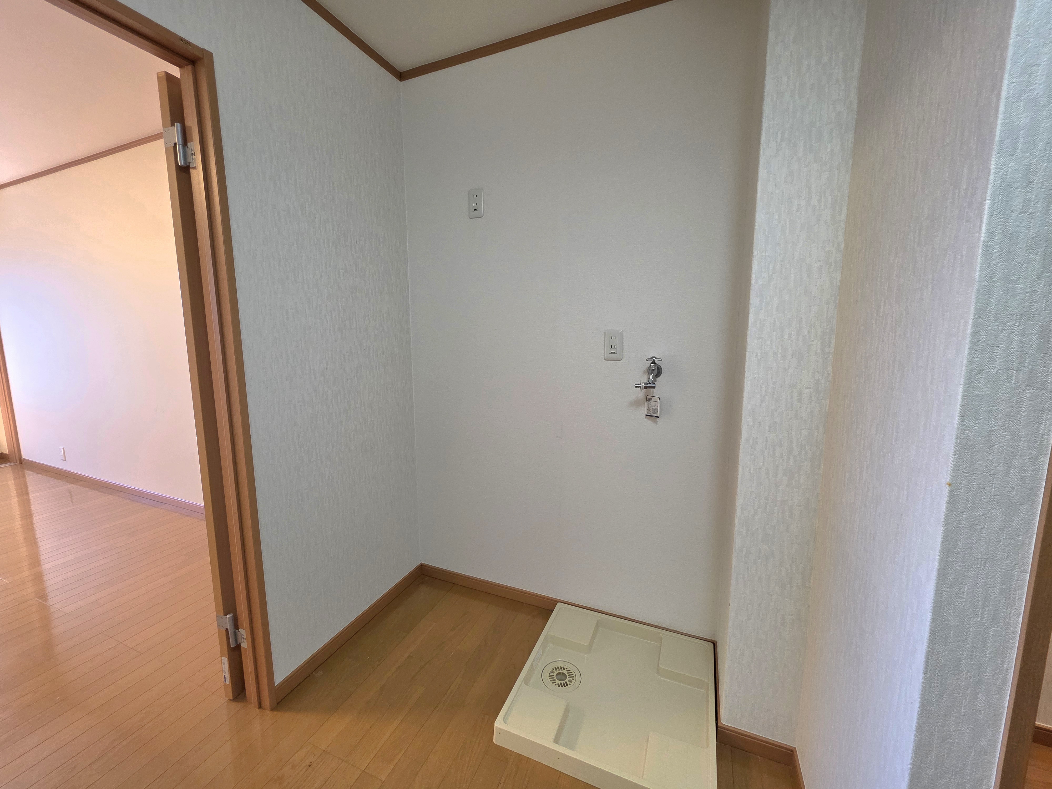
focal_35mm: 13
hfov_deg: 106.2
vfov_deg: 89.9
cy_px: 394
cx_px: 526
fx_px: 395
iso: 250
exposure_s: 1/120
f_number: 1.9
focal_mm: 2.2
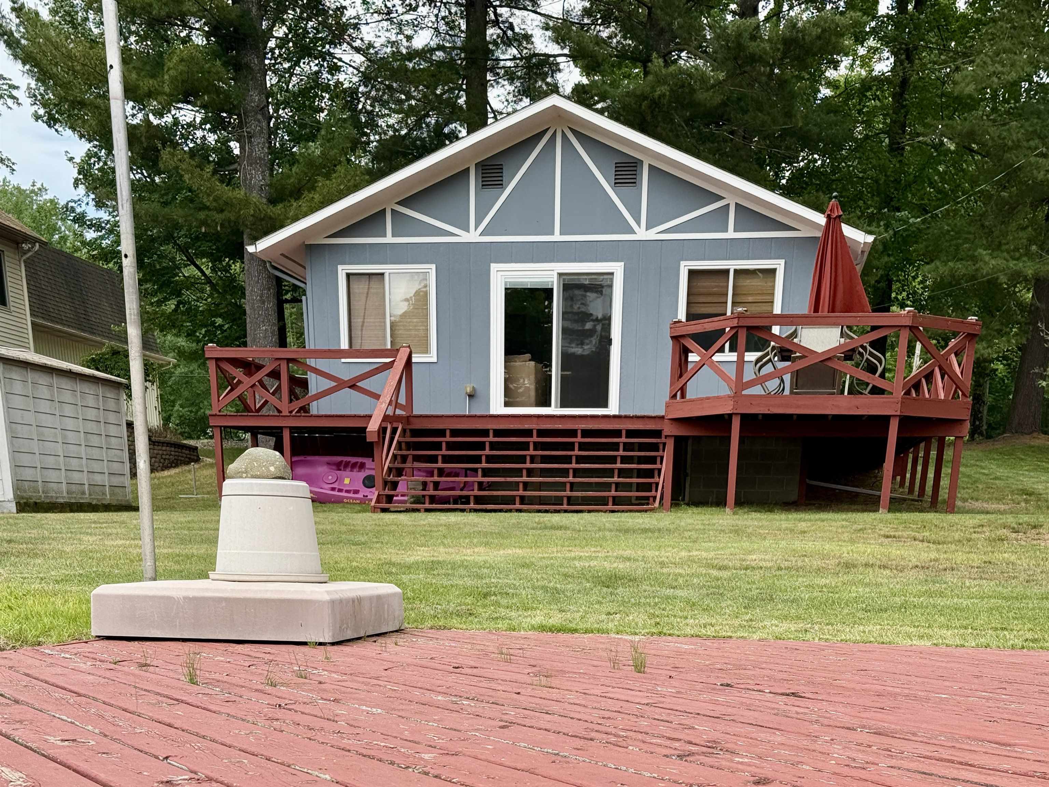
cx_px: 524
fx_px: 1454
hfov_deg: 39.7
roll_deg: -0.5
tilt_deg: +5.7
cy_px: 394
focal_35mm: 48
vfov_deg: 30.3
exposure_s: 1/2342
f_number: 1.78
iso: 100
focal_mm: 6.76
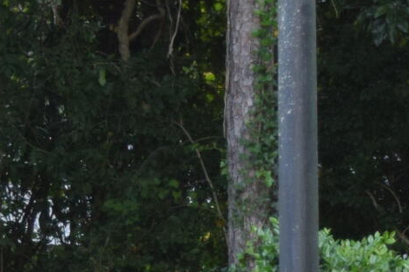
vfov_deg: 3.8
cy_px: 489
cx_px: 208
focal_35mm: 363
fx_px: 4124
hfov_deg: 5.7
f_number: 4.8
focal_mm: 38
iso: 800
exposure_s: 1/100
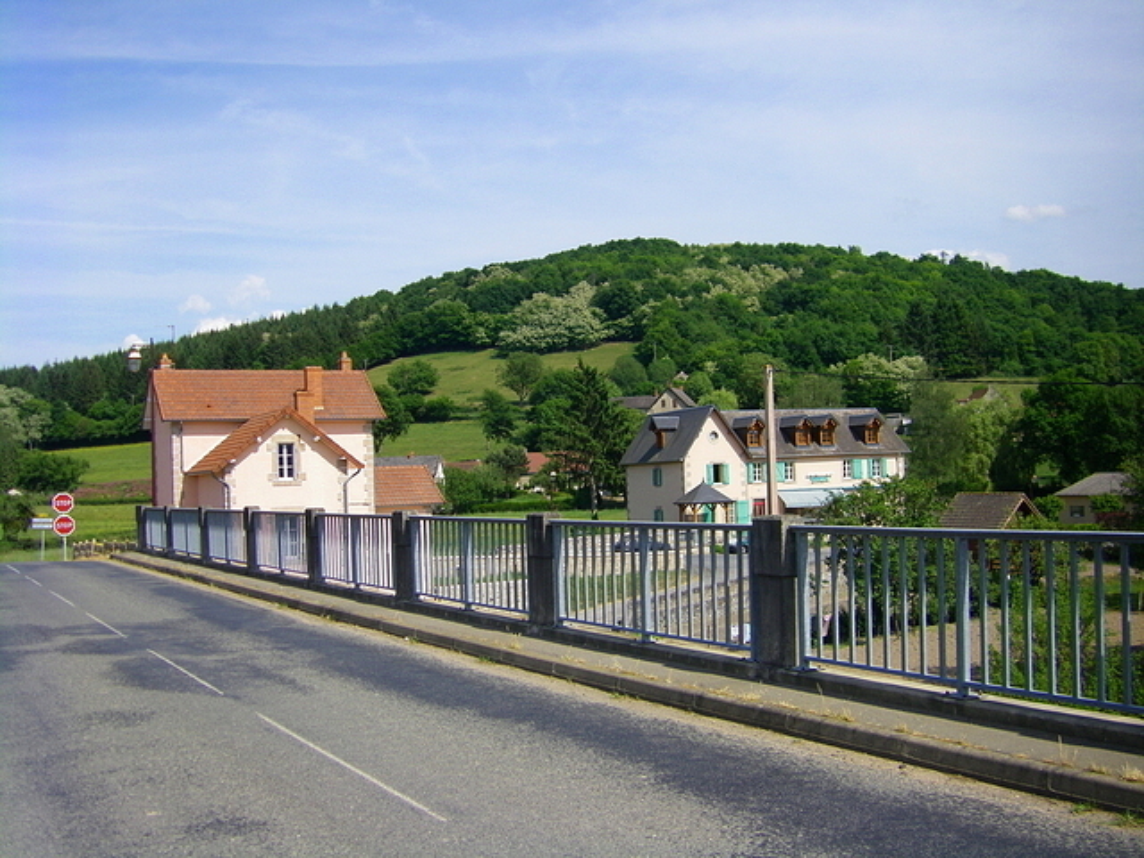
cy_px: 429
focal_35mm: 38
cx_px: 572
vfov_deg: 37.7
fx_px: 1256
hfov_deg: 49.0
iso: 64
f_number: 7
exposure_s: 1/200
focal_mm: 6.3
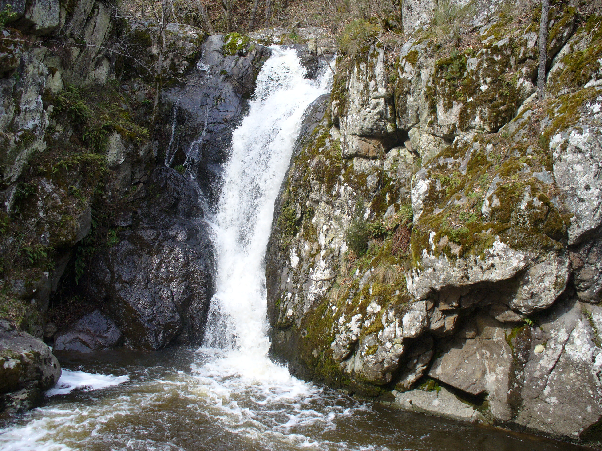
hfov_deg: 50.1
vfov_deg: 38.7
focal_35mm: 37
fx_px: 643
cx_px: 301
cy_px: 226
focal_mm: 6.1
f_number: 2.8
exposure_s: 1/320
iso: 80
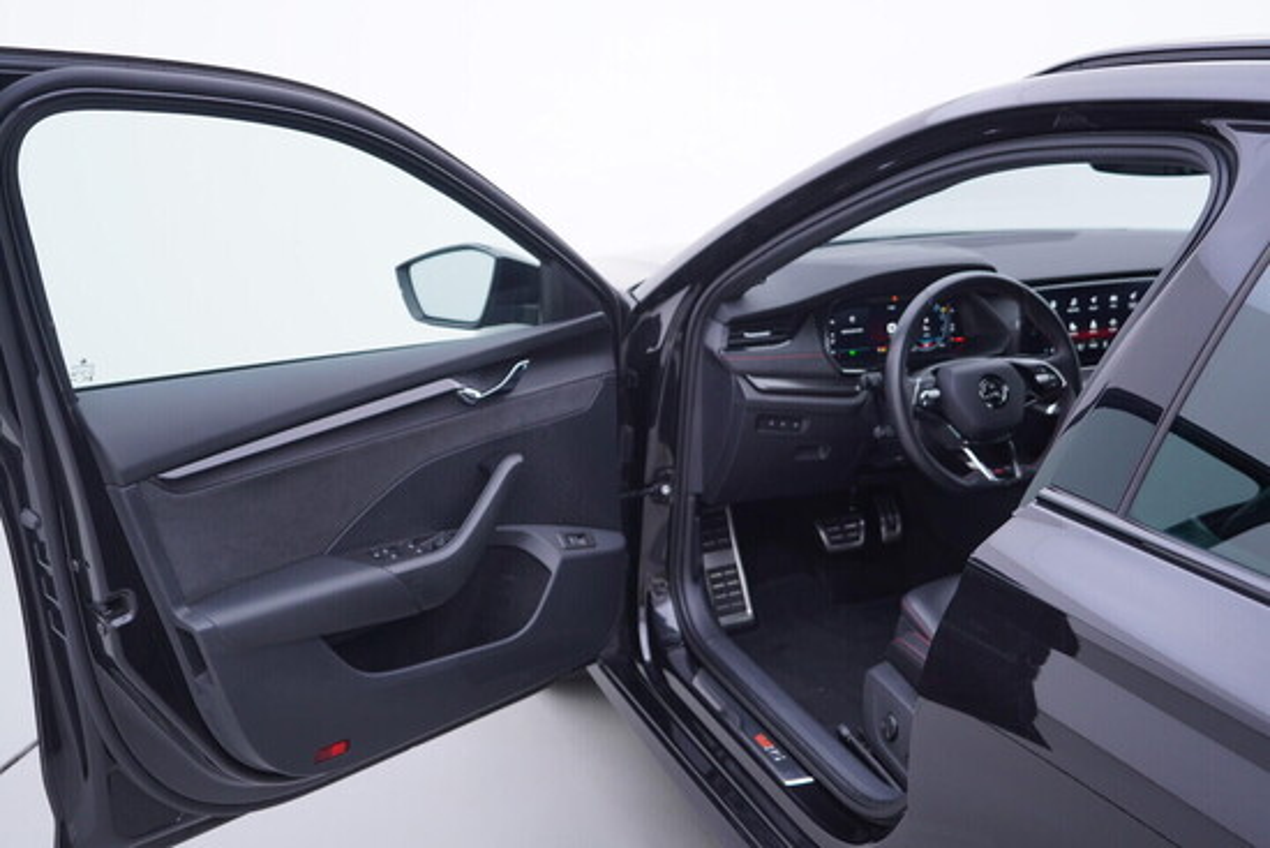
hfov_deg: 53.1
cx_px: 635
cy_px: 424
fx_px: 1270
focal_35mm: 36
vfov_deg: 36.9
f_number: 3.2
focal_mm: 24
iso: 125
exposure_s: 1/50
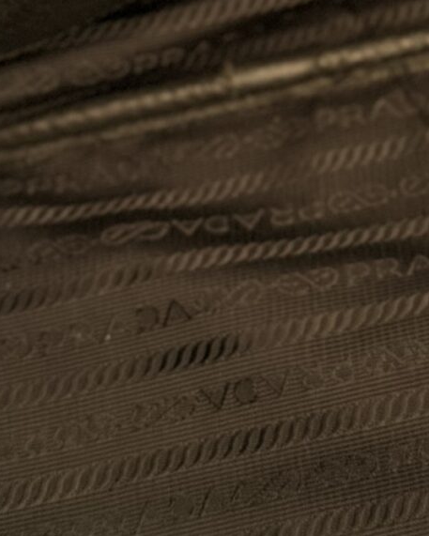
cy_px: -315
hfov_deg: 14.6
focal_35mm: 105
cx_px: 310
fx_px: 1666
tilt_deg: -58.8
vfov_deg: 16.3
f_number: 1.78
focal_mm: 6.76
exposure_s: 1/60
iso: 320
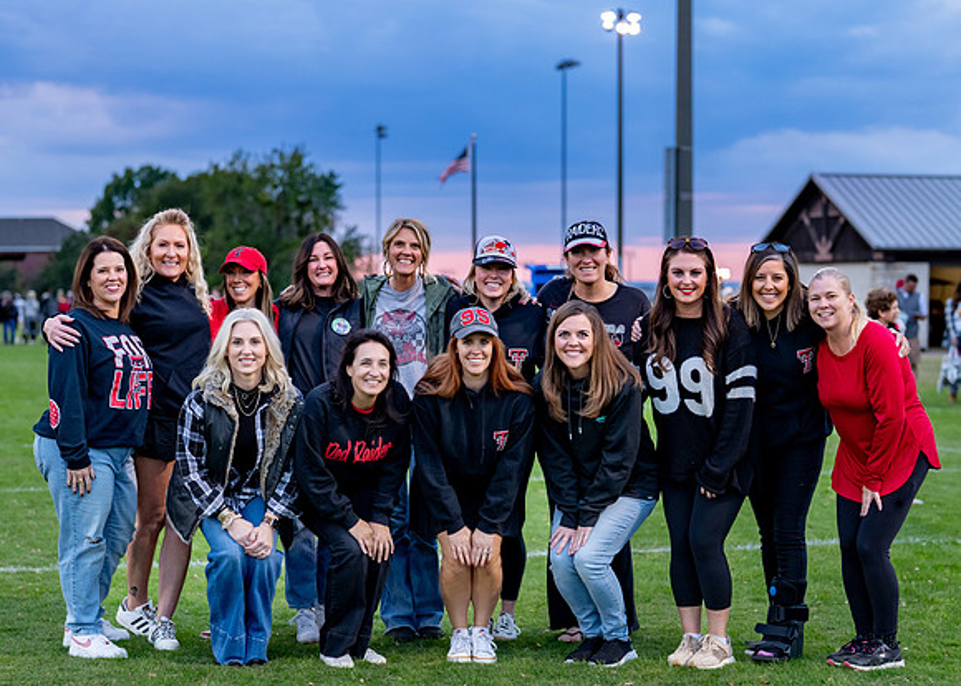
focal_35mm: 80
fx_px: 2173
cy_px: 422
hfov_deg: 24.9
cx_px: 462
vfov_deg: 17.9
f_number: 2
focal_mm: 50
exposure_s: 1/500
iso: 640
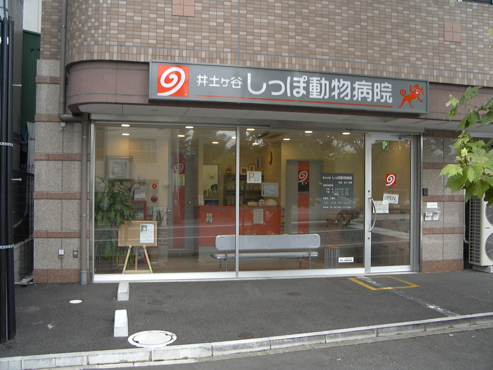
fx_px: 498
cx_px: 246
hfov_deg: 52.6
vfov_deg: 40.7
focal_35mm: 35
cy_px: 185
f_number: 2.8
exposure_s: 1/116
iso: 100
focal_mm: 5.4
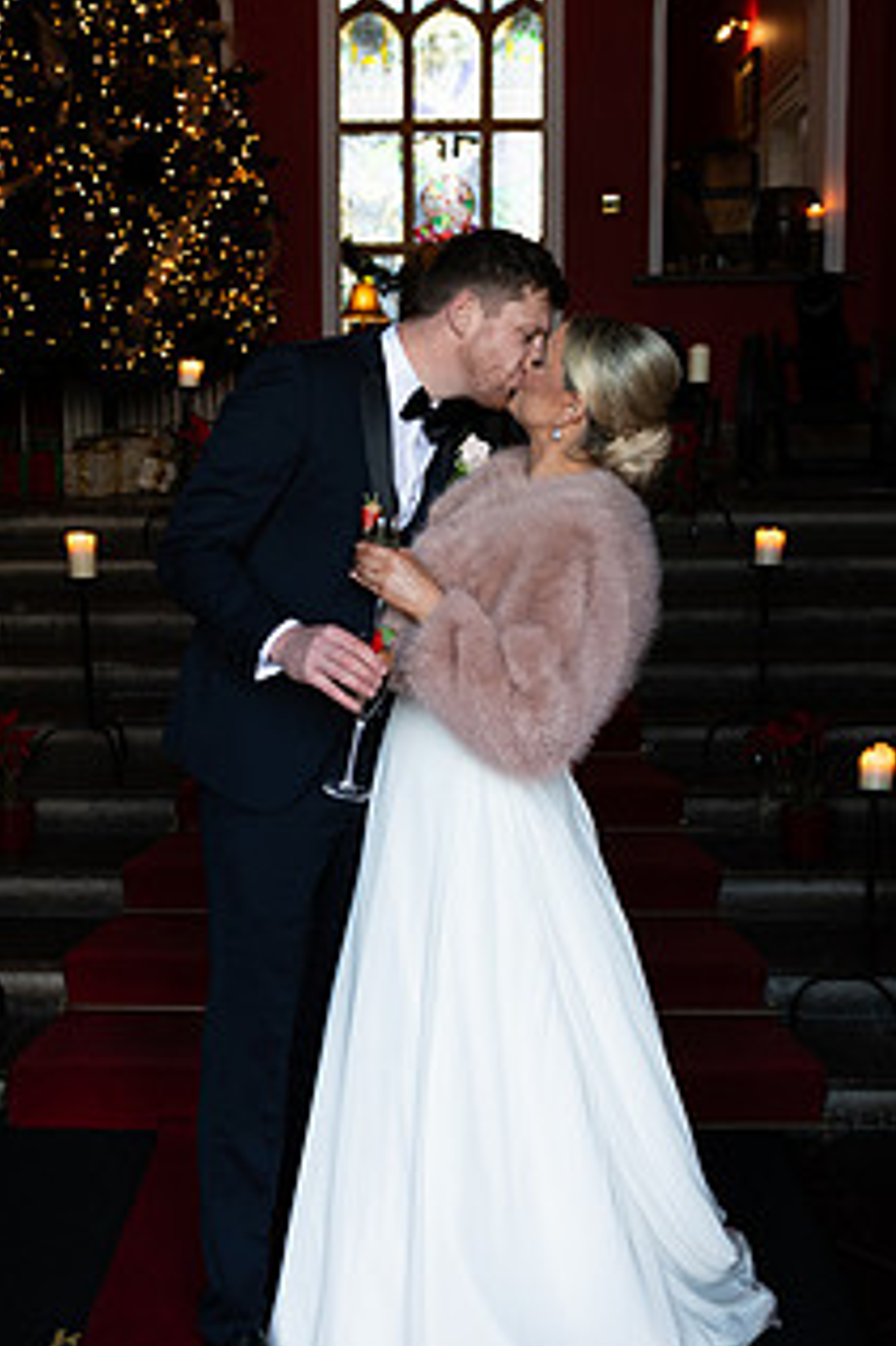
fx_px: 1644
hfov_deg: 30.4
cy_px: 565
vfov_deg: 44.4
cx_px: 386
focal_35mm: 44
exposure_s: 1/160
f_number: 3.5
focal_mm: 31
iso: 500
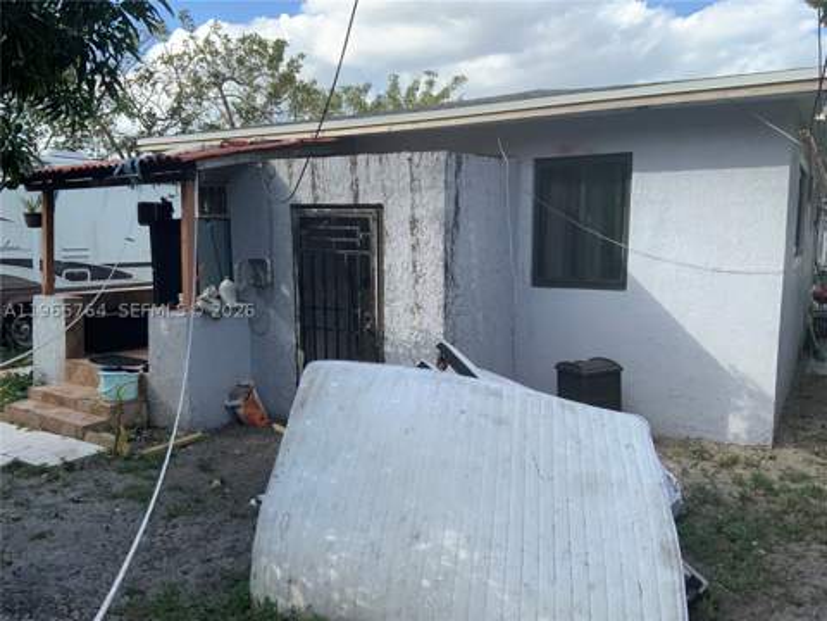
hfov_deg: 61.7
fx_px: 693
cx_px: 414
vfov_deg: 48.2
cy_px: 310
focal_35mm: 29
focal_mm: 3
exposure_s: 1/719
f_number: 1.8
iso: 16
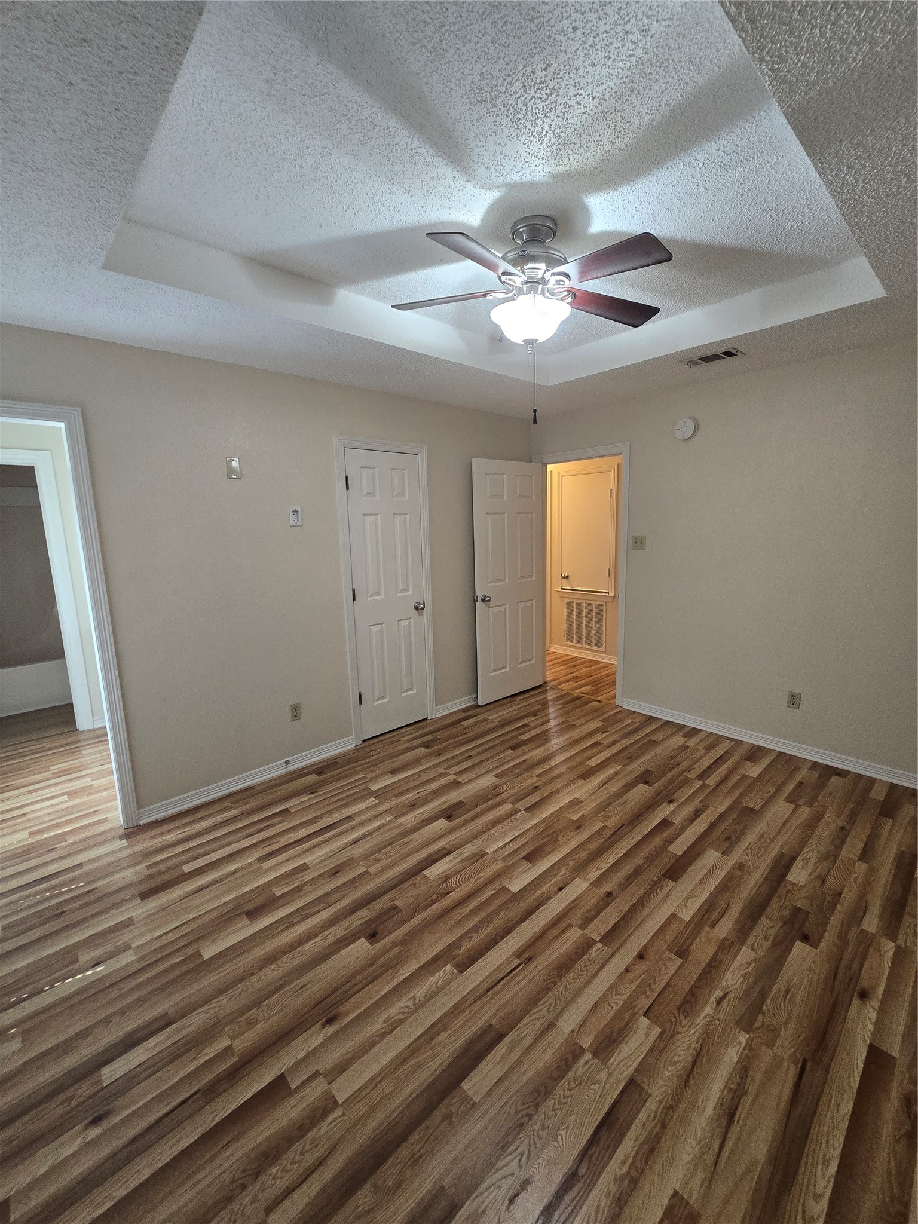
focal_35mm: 13
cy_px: 612
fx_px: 460
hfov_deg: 89.9
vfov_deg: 106.2
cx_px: 459
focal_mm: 2.2
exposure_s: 1/60
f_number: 2.2
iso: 400
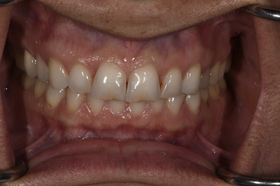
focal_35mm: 127
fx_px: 988
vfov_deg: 10.8
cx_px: 140
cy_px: 93
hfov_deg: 16.1
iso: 100
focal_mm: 85
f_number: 36
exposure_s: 1/60
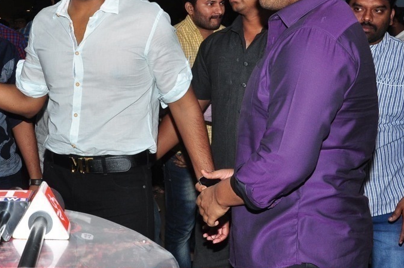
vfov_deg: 21.0
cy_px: 74
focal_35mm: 64
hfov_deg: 30.8
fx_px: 717
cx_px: 92
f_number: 11
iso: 500
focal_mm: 24
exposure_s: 1/125
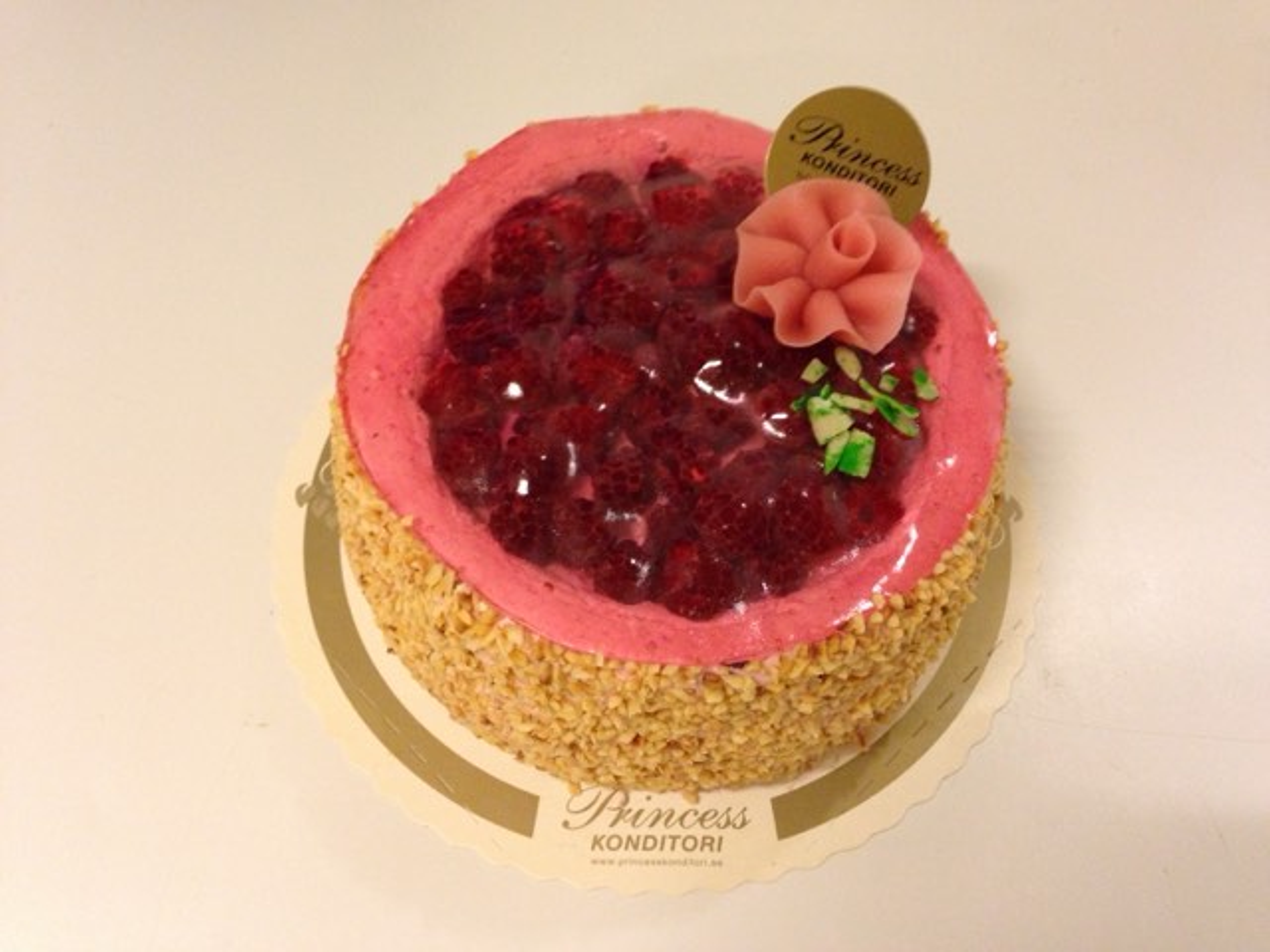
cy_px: 476
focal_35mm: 33
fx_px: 1211
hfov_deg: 55.4
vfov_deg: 42.9
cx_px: 635
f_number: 2.4
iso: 320
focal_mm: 4.12
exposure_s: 1/20
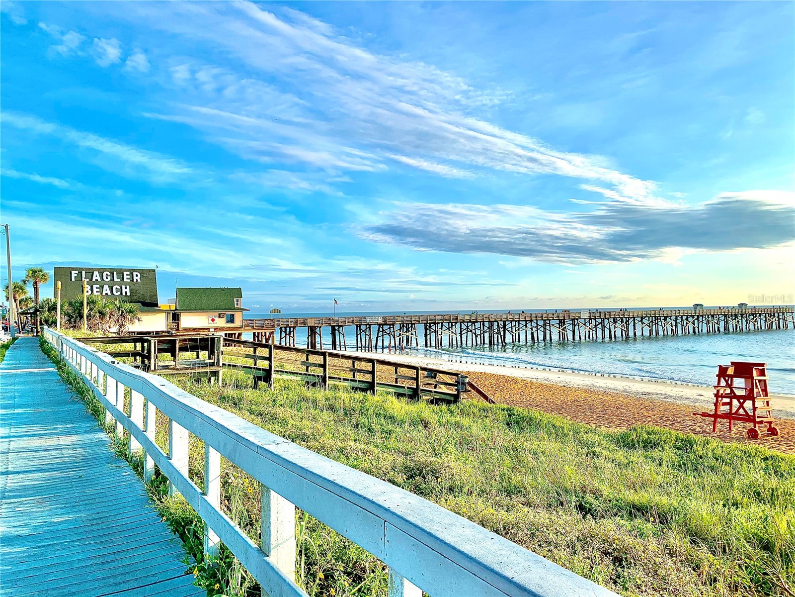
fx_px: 597
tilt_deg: +1.7
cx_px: 398
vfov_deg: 53.1
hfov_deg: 67.3
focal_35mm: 26
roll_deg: +0.7
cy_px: 298
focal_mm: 4.25
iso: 25
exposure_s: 1/1748
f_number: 1.8
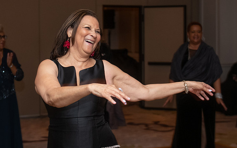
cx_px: 104
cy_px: 48
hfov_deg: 25.2
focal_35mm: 82
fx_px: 530
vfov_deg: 15.9
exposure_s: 1/50
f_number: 2.8
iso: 1600
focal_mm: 38
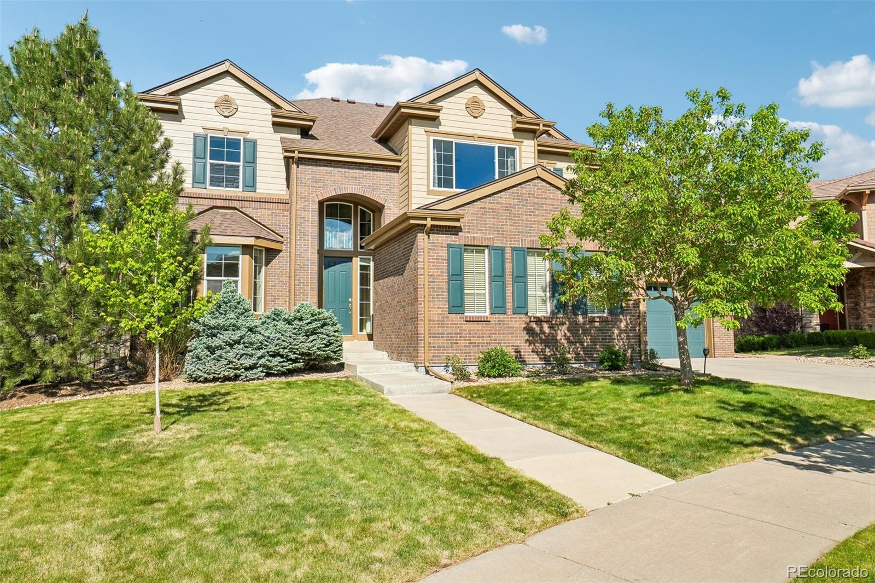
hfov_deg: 70.4
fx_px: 620
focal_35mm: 26
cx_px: 438
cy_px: 292
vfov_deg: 50.4
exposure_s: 1/1250
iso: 400
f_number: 8
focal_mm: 17
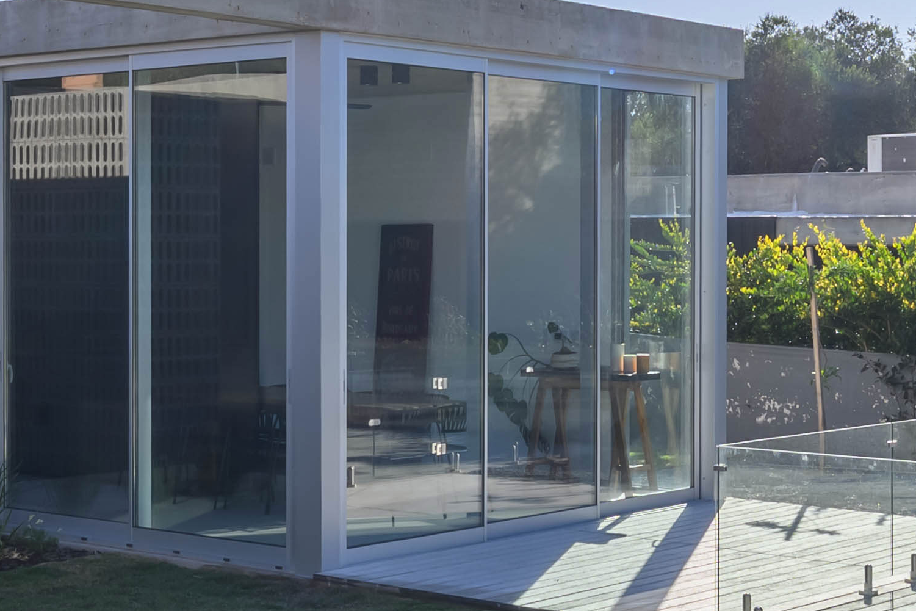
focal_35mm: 77
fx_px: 1959
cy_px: 261
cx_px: 525
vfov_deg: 17.7
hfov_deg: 26.3
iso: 80
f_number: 11
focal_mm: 14
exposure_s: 1/400
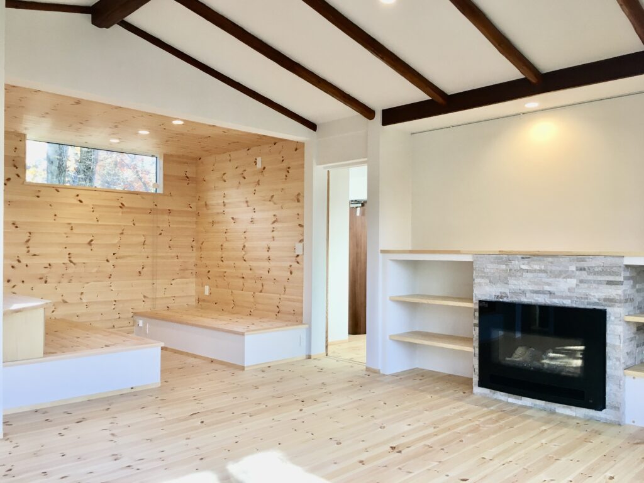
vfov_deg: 48.2
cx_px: 322
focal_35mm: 29
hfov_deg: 61.7
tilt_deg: +0.9
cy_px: 242
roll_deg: -0.6
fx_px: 540
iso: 32
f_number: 2.2
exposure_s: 1/30
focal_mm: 4.15
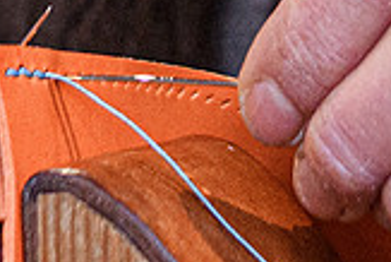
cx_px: 464
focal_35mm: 322
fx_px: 3500
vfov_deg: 4.1
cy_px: -617
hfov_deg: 6.4
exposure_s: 1/100
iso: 1000
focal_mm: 35
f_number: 3.5
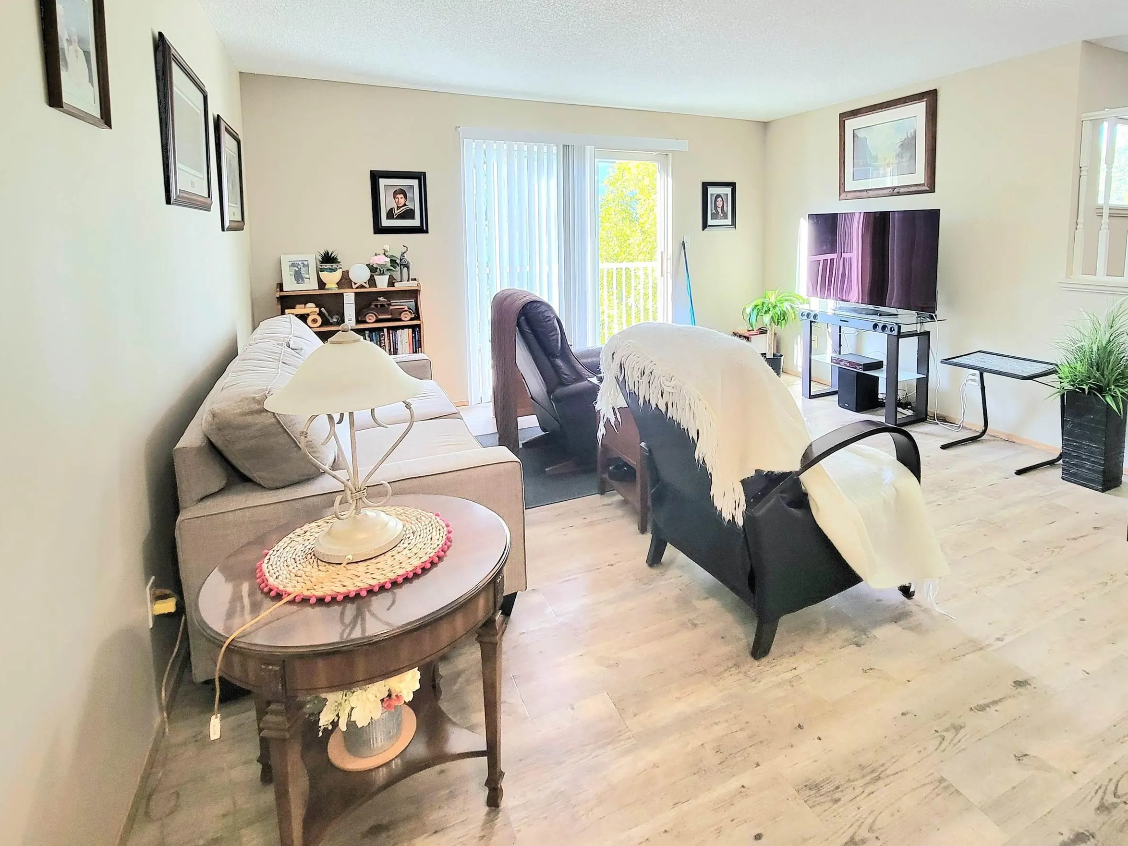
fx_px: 554
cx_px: 648
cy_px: 301
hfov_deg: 90.4
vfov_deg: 73.1
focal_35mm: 17
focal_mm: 2.2
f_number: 2.2
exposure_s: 1/60.2
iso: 160
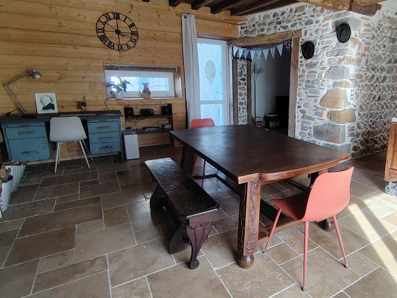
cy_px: 135
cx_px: 275
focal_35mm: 24
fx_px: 275
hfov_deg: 68.9
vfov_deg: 56.7
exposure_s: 1/100
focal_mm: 1.42
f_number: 2.2
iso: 161
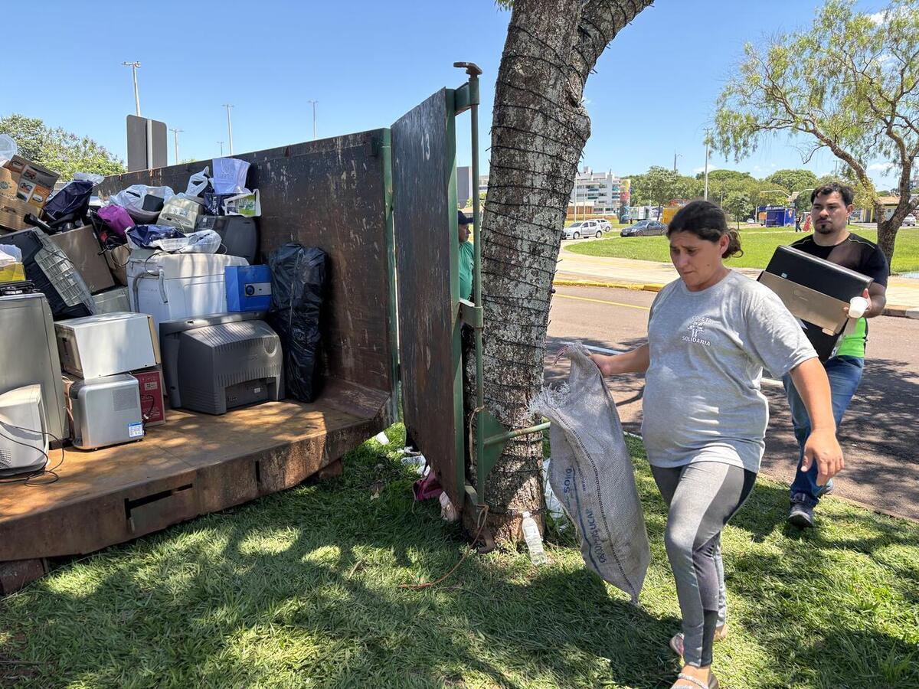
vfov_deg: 53.1
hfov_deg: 67.3
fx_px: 690
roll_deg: +0.7
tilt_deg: -9.9
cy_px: 344
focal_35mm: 26
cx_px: 460
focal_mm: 5.96
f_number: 1.6
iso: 50
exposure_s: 1/758
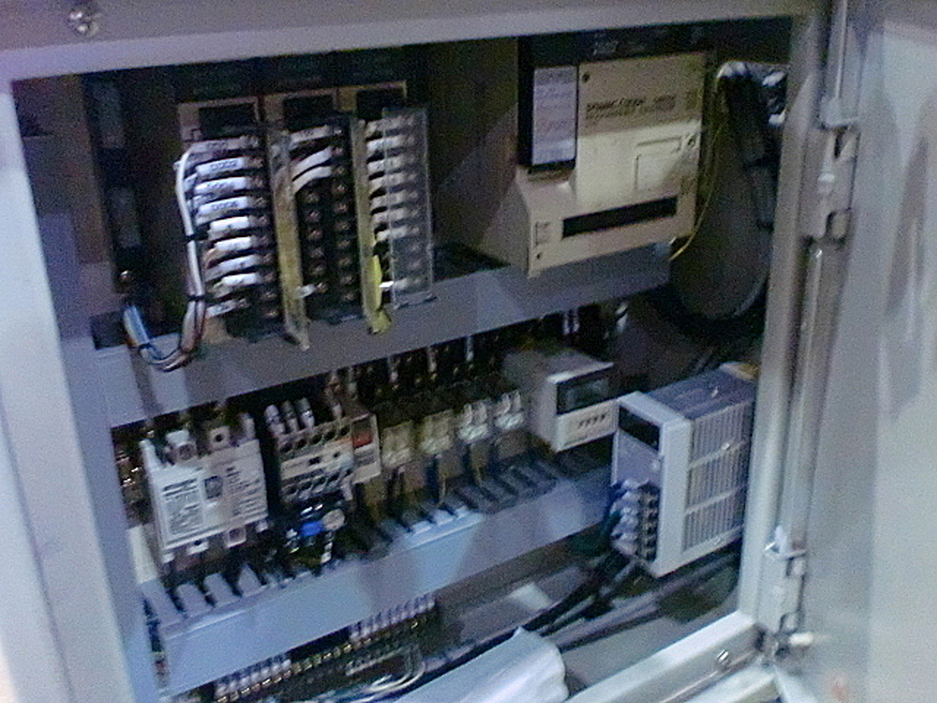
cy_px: 352
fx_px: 947
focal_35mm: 35
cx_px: 468
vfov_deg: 40.7
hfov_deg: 52.6
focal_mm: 6.3
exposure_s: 1/20
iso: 1600
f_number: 3.1
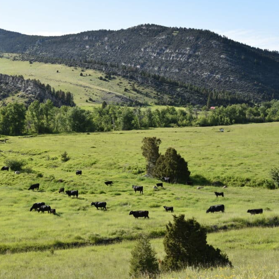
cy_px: 138
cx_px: 102
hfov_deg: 32.6
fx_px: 474
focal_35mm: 52
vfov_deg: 32.8
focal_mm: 40
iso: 200
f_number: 8
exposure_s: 1/250
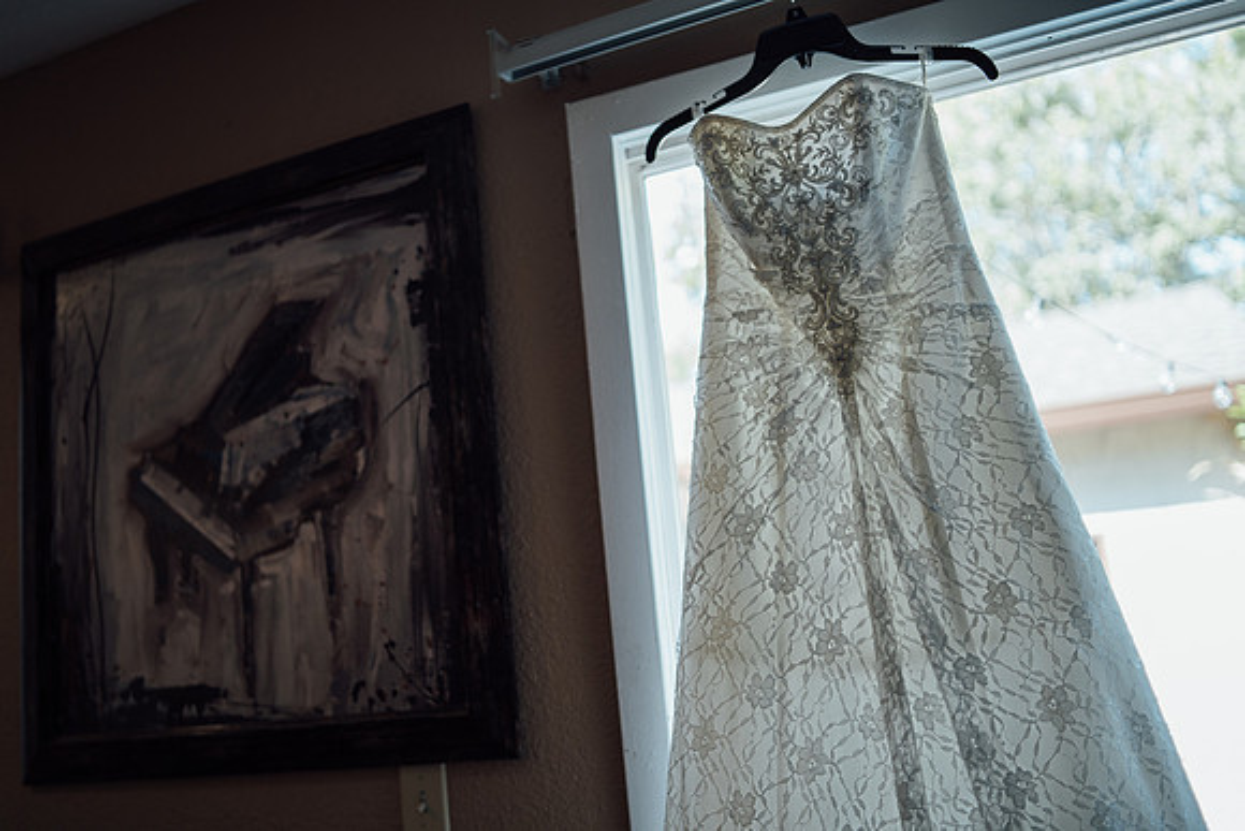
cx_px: 622
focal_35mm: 35
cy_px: 416
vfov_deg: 37.9
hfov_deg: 54.4
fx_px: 1211
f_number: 1.6
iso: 200
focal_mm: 35
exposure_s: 1/500
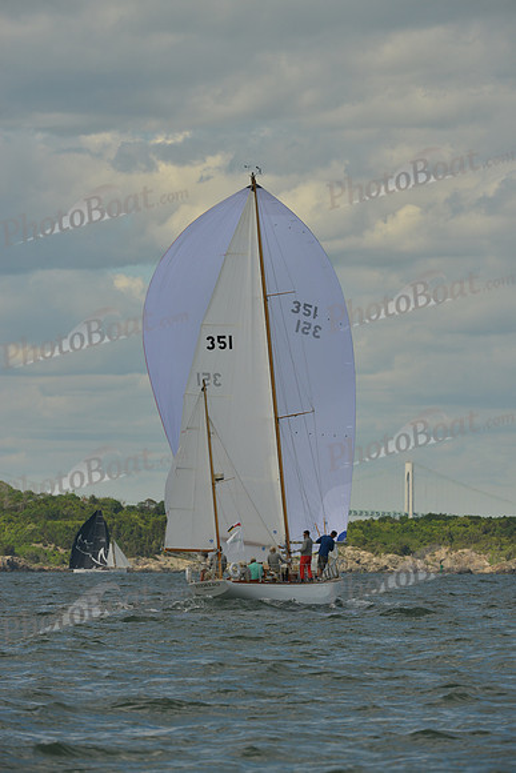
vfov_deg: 6.6
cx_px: 258
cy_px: 386
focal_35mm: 310
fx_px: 6661
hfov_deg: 4.4
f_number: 10
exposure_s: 1/1250
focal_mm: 310
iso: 400
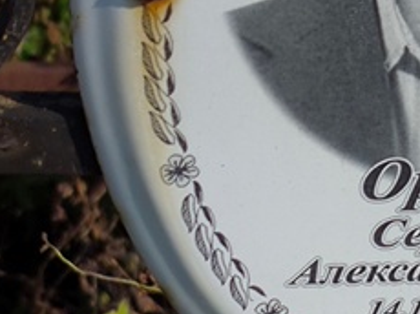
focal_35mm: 174
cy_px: 241
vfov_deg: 8.5
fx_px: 2109
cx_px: 280
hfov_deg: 11.4
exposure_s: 1/2495
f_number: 1.7
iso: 50
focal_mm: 4.71
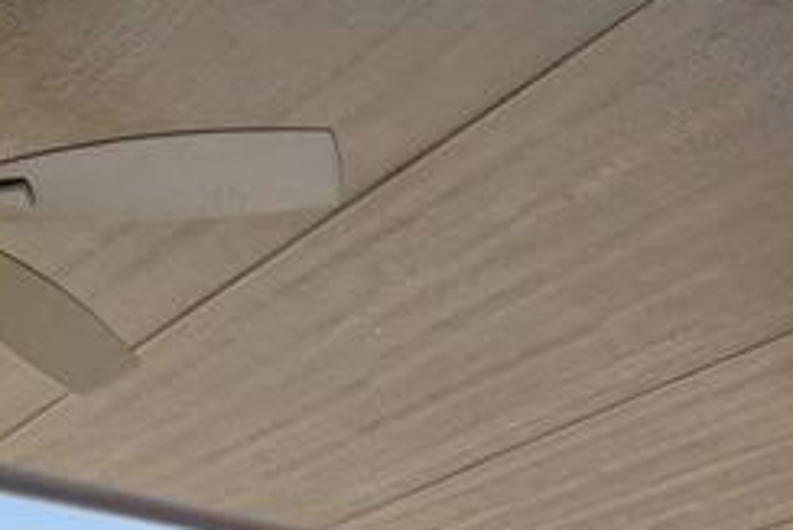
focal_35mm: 67
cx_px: 67
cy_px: 1034
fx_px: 1477
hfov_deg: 28.8
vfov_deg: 16.2
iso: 200
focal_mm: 16
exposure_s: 1/200
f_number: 8
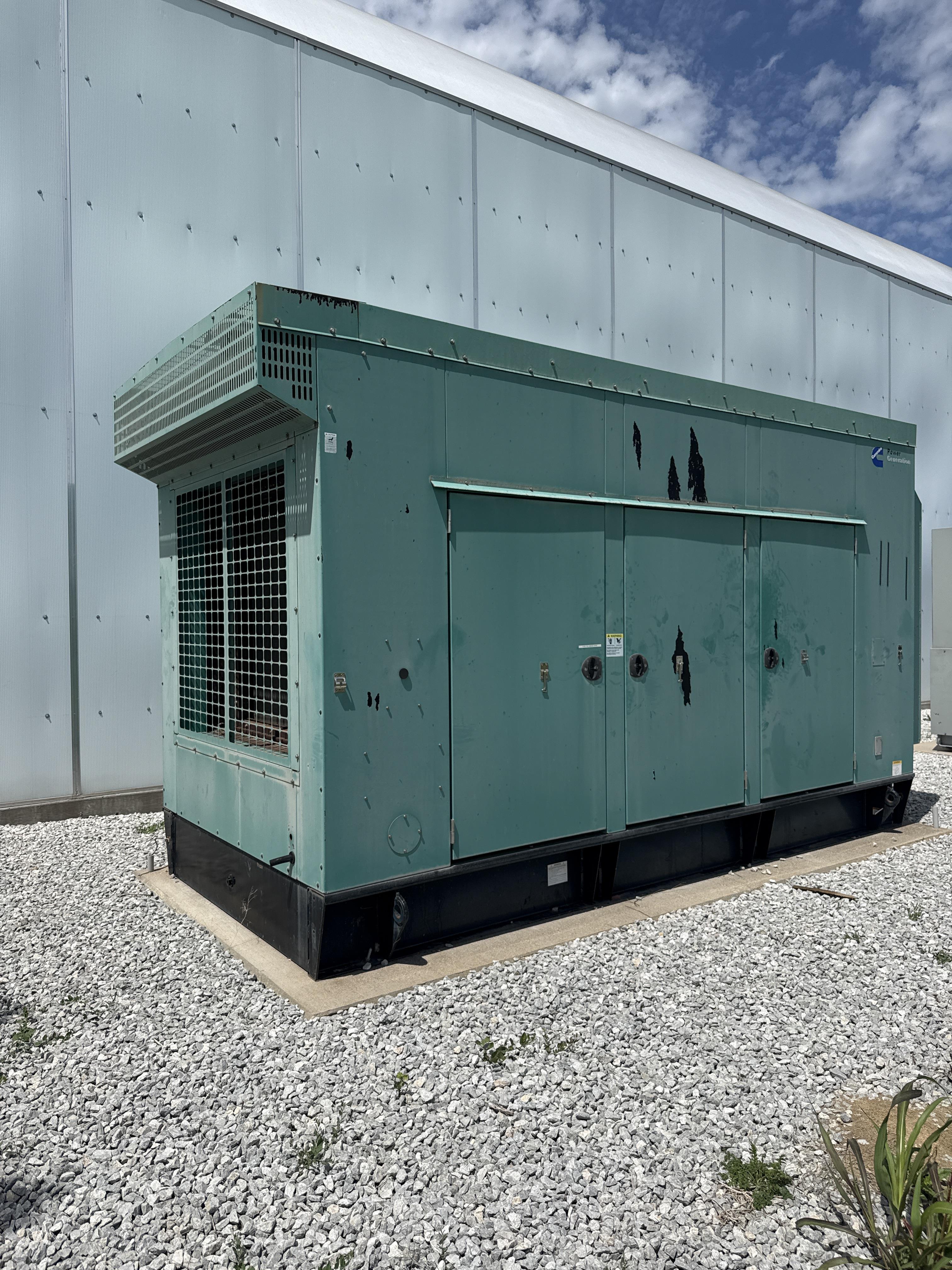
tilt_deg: +0.8
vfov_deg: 71.6
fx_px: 880
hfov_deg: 56.8
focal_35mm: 24
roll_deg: +1.2
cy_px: 635
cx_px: 476
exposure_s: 1/10309
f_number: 1.78
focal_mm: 6.76
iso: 80
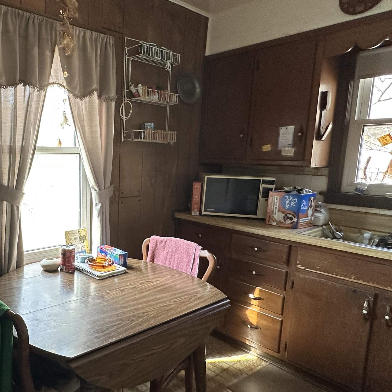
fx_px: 333
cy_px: 202
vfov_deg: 60.9
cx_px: 57
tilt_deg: -6.9
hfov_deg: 54.9
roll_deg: -0.1
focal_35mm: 26
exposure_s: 1/99
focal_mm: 2.22
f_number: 2.2
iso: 250
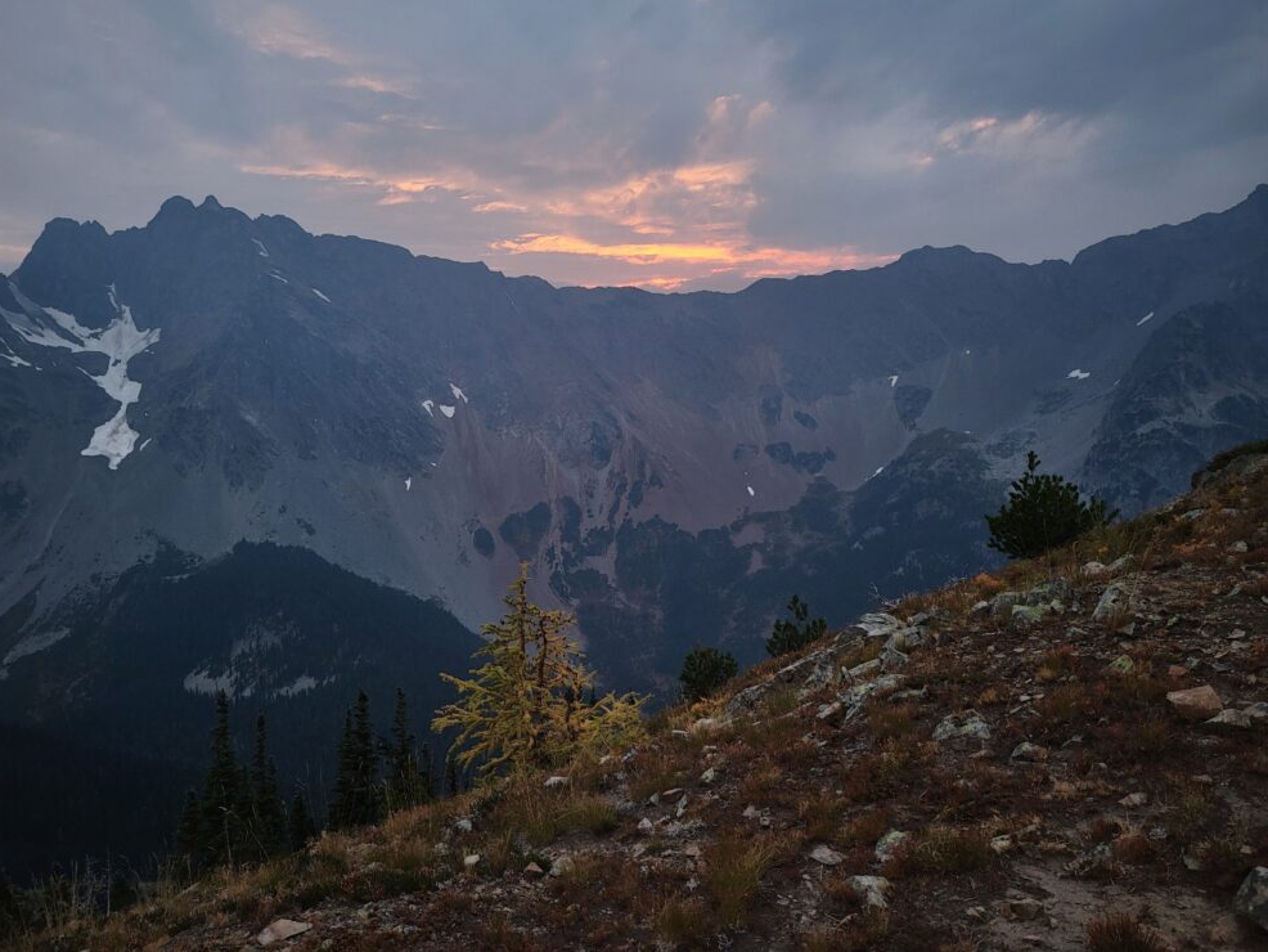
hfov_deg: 65.3
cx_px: 630
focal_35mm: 27
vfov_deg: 51.4
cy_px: 471
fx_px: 989
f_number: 1.8
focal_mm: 5.4
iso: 40
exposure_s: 1/164
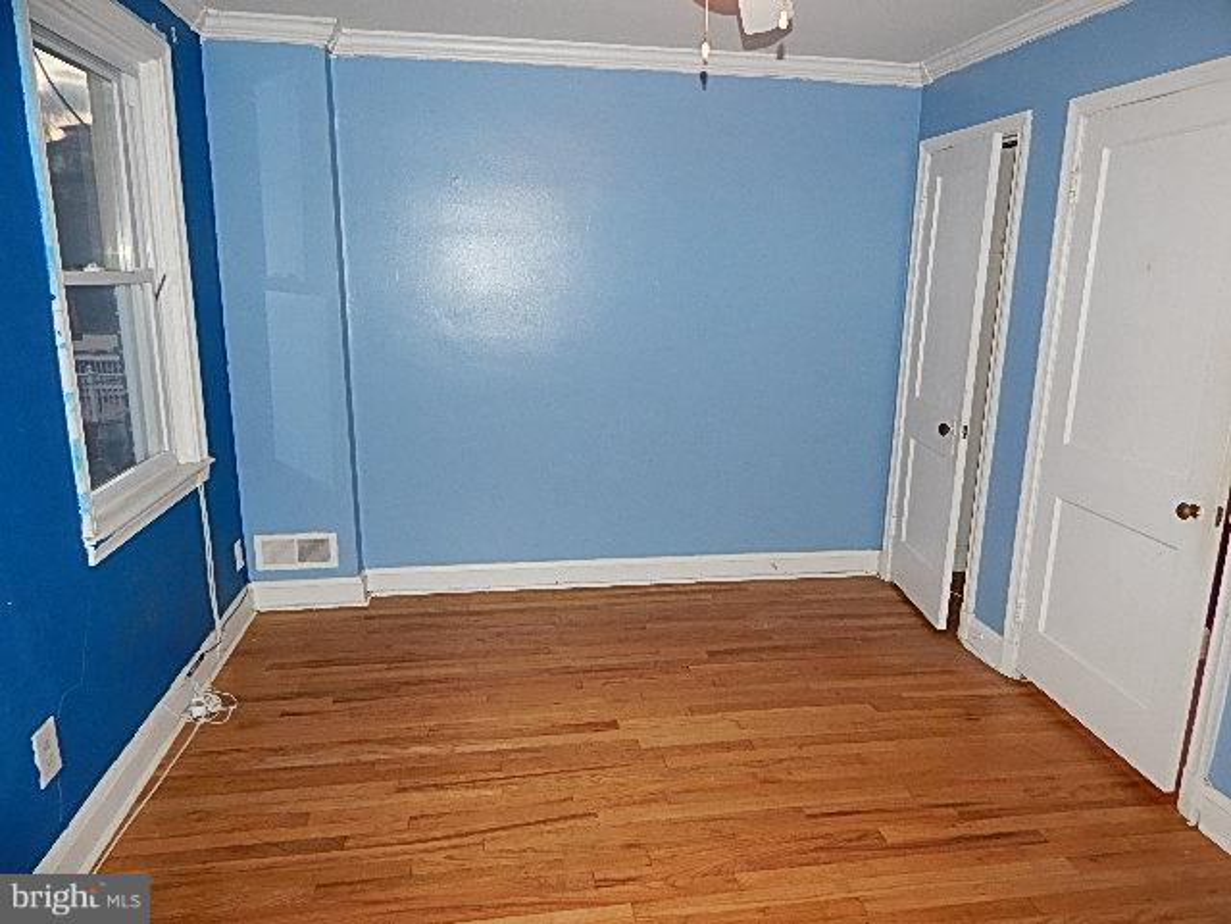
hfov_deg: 73.9
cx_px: 616
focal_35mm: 23
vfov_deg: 58.9
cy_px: 462
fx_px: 818
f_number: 3
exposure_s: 1/30
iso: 200
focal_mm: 4
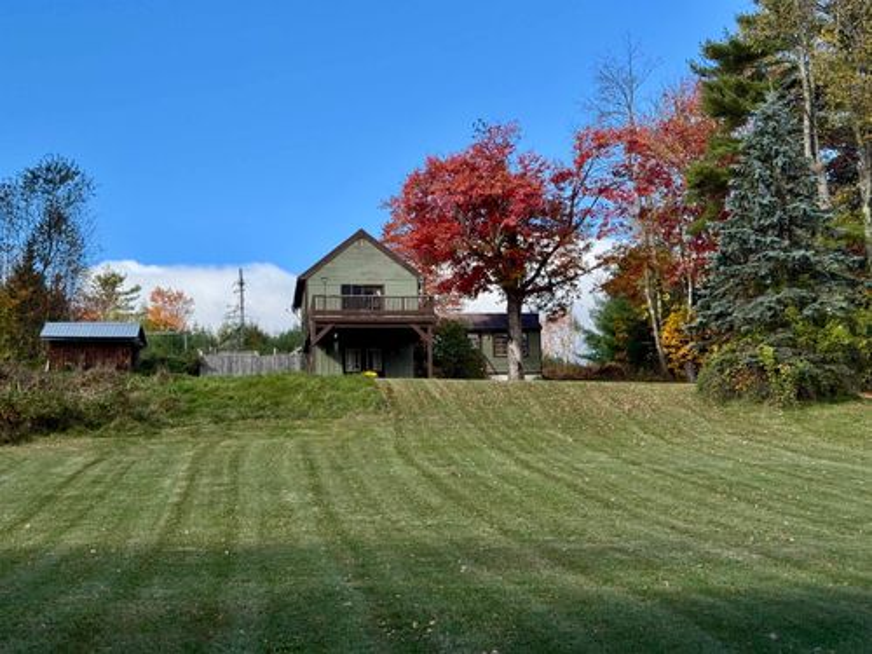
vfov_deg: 30.3
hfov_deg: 39.7
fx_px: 1209
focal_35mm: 48
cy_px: 327
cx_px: 436
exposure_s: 1/3817
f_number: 1.78
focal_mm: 6.76
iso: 64
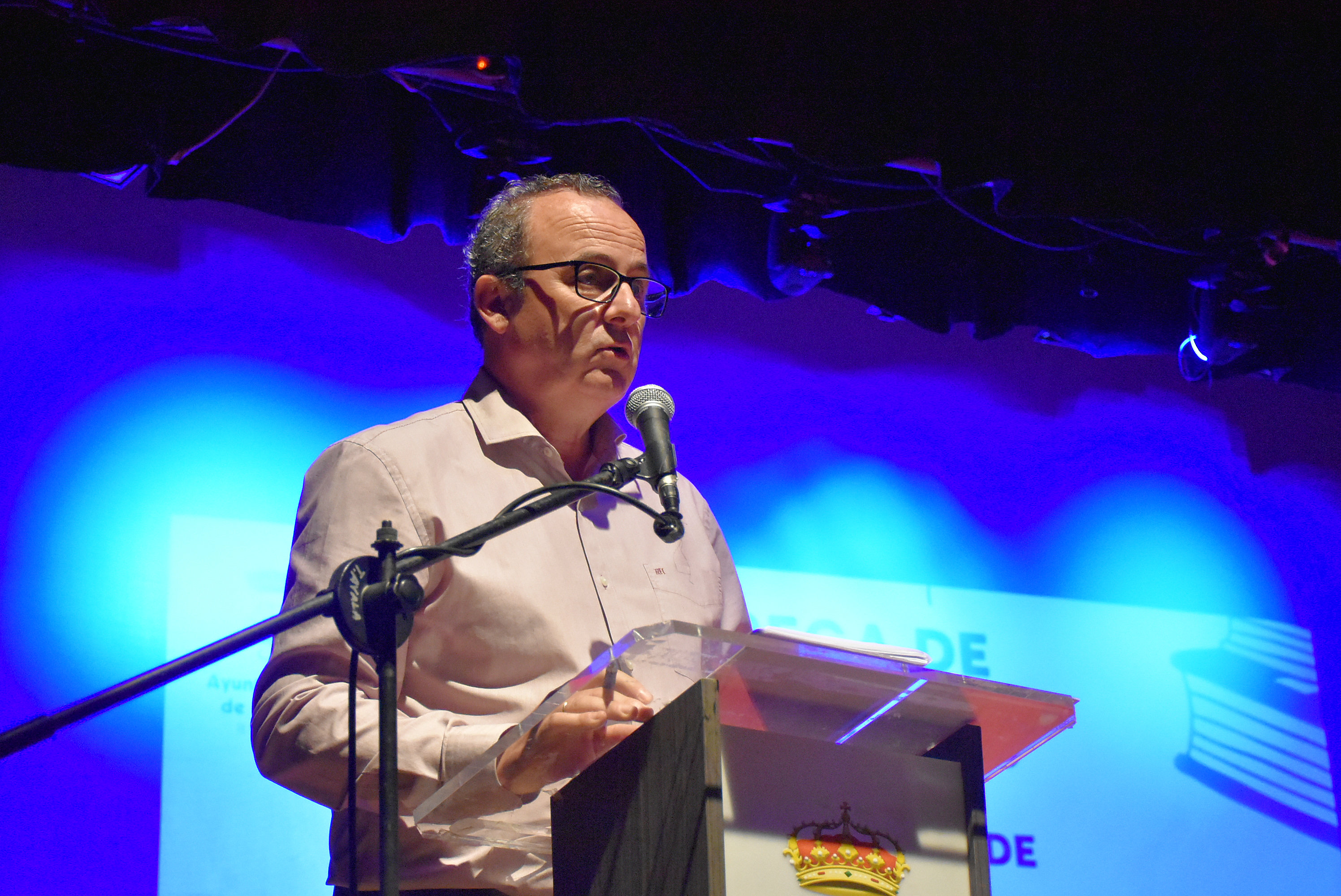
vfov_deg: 20.2
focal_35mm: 68
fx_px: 2516
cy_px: 448
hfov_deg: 29.8
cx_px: 670
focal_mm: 45
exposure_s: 1/125
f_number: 4.5
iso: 6400
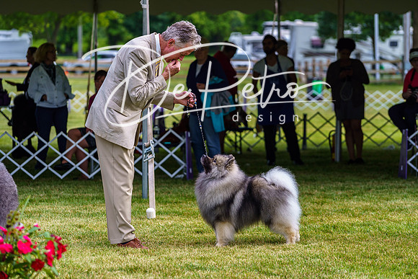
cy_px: 140
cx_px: 209
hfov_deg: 14.4
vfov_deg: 9.7
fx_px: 1649
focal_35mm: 142
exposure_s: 1/500
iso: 250
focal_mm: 142
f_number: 4
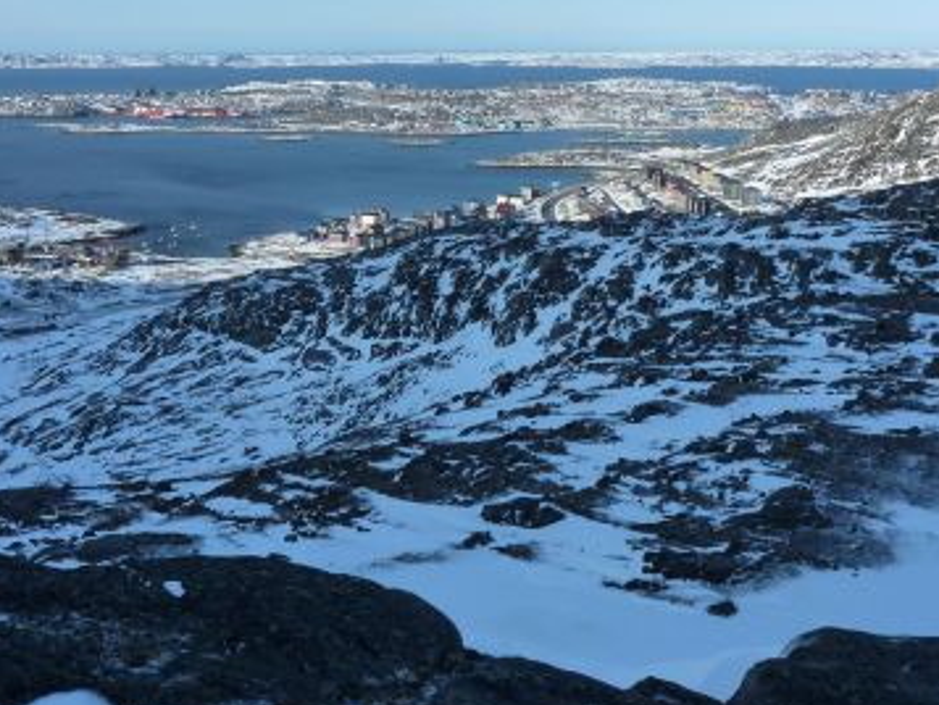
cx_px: 542
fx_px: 1140
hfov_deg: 44.6
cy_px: 142
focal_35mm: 42
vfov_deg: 33.4
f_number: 5
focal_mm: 4.1
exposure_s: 1/500
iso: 125
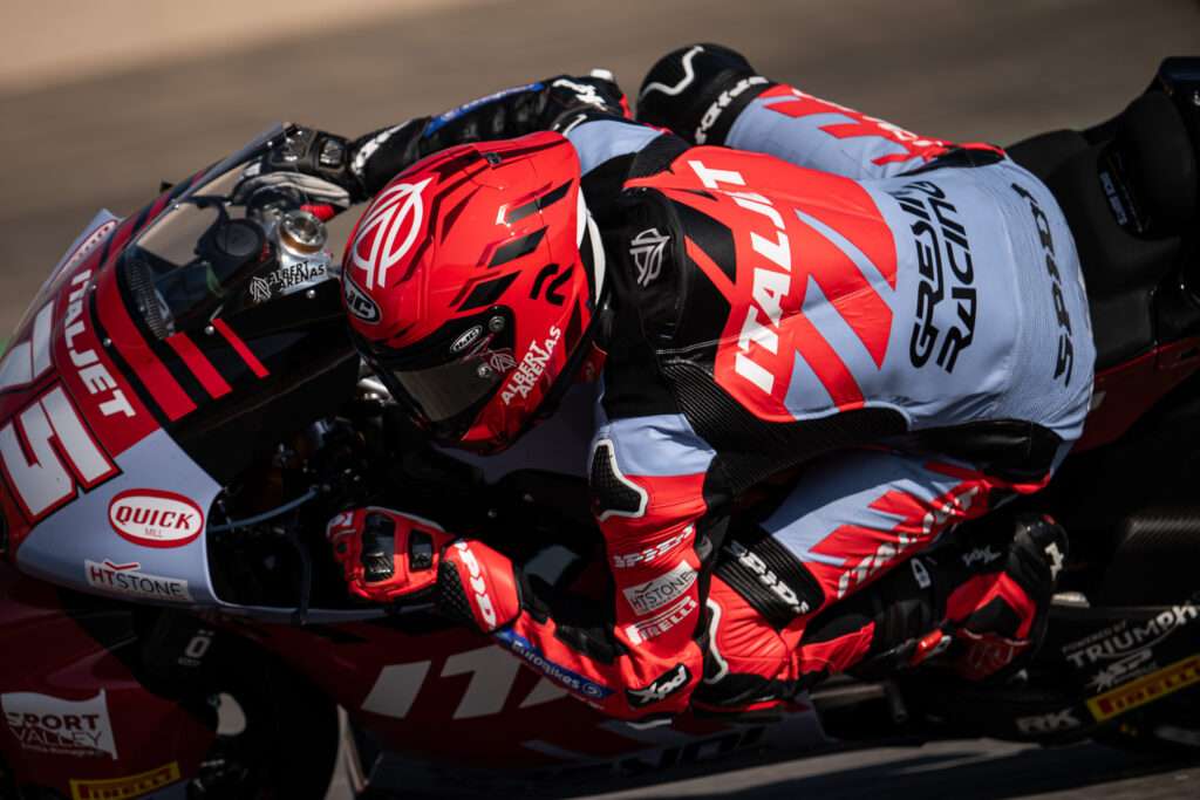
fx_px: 13334
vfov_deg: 3.4
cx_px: 600
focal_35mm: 400
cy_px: 400
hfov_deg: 5.2
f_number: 5
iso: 125
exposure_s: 1/2000
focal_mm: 400
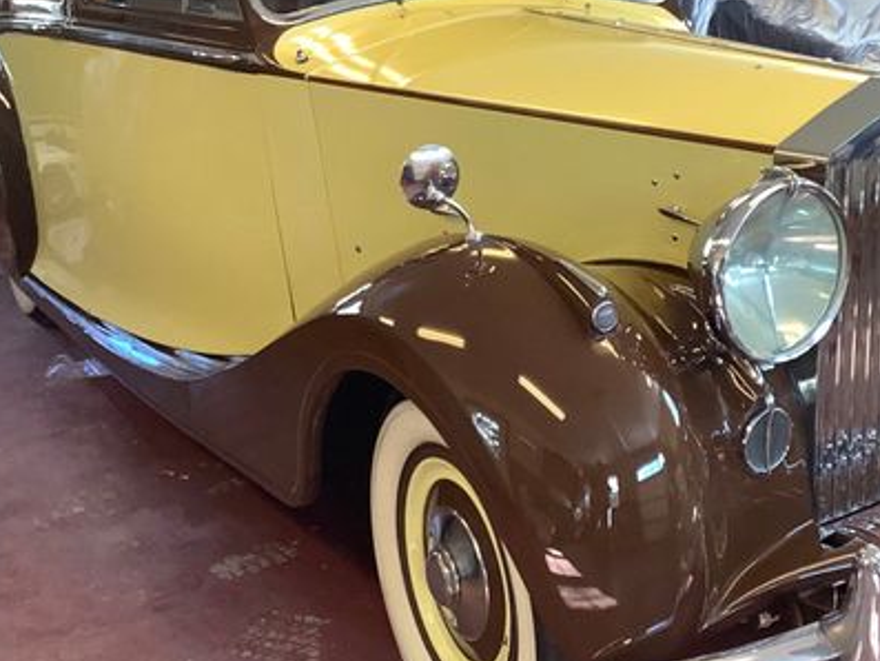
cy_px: 251
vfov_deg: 29.0
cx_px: 581
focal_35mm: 50
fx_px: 1271
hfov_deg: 37.8
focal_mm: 3.3
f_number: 2.4
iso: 125
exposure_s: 1/60
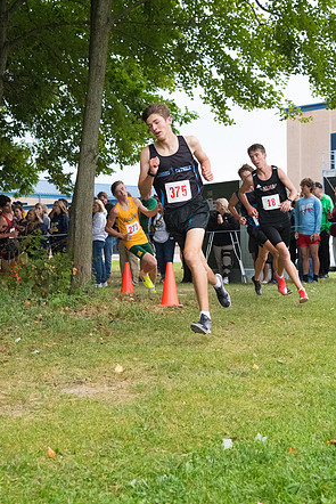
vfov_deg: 34.5
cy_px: 249
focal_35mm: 58
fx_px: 811
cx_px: 168
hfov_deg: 23.4
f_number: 5
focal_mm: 38
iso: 6400
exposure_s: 1/1250
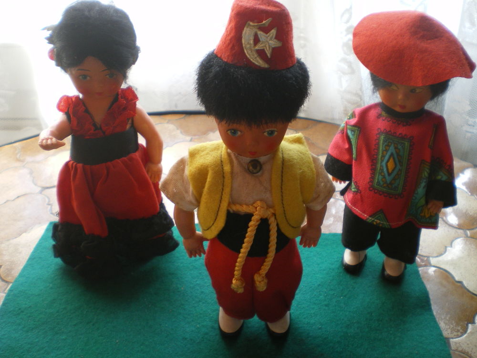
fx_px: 524
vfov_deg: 37.7
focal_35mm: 38
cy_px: 179
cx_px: 238
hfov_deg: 49.0
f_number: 3.1
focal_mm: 6.3
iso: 100
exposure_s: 1/50
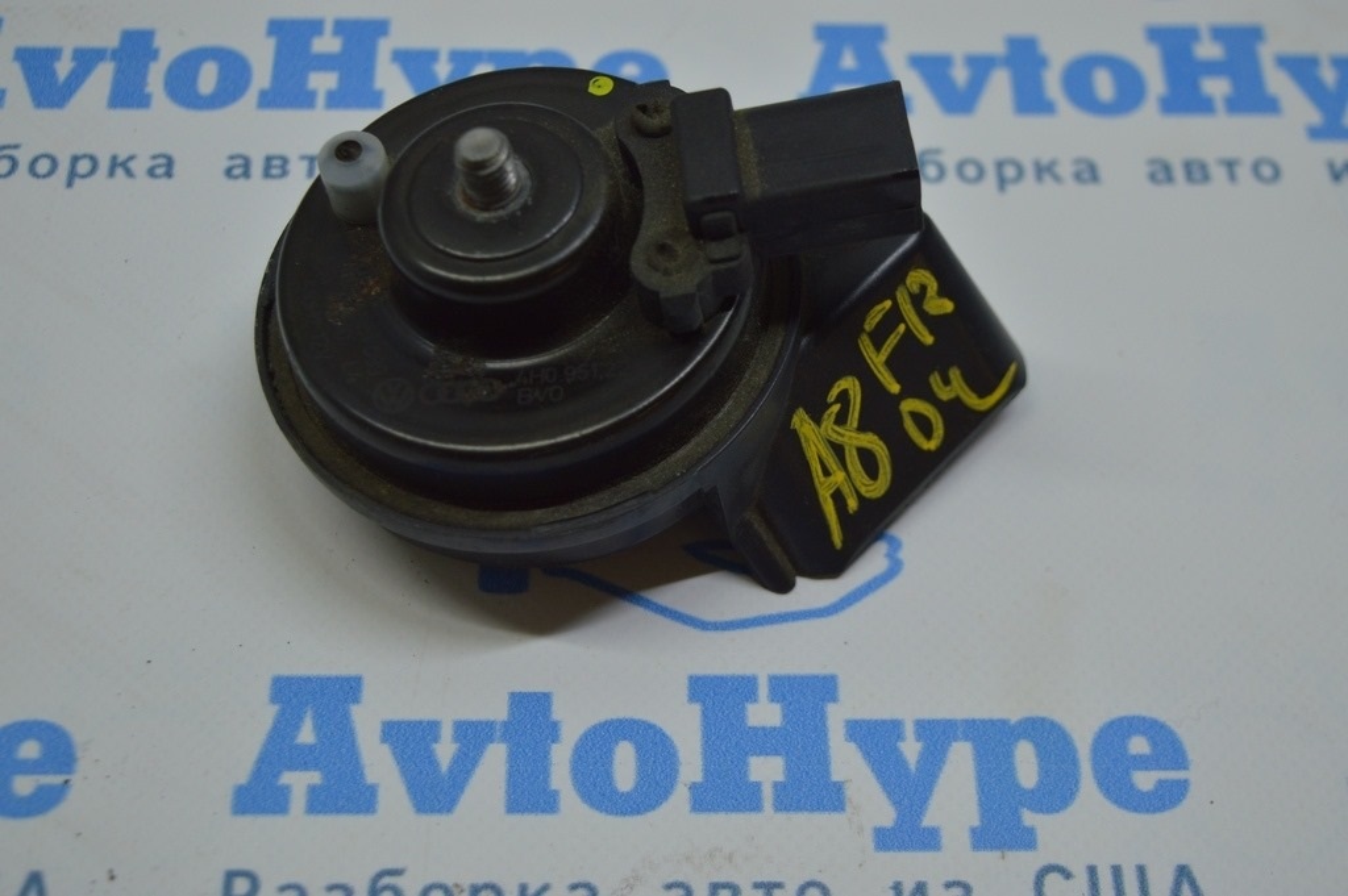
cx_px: 674
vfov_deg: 23.7
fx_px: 2133
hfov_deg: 35.1
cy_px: 448
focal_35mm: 57
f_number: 4.8
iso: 400
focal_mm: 38
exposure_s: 1/125
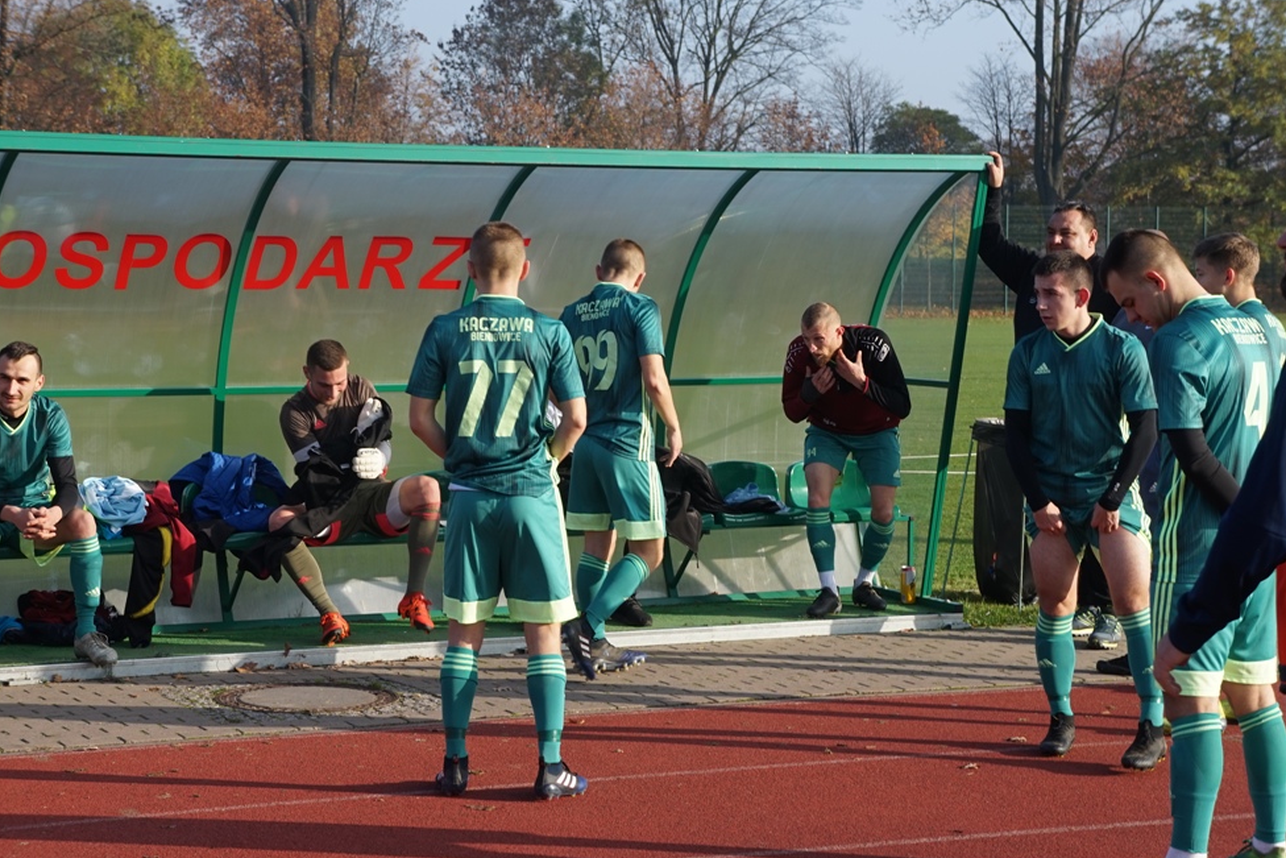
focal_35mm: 85
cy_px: 433
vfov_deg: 16.1
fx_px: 3037
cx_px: 631
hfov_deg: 23.9
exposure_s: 1/200
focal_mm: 54
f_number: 7.1
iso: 100
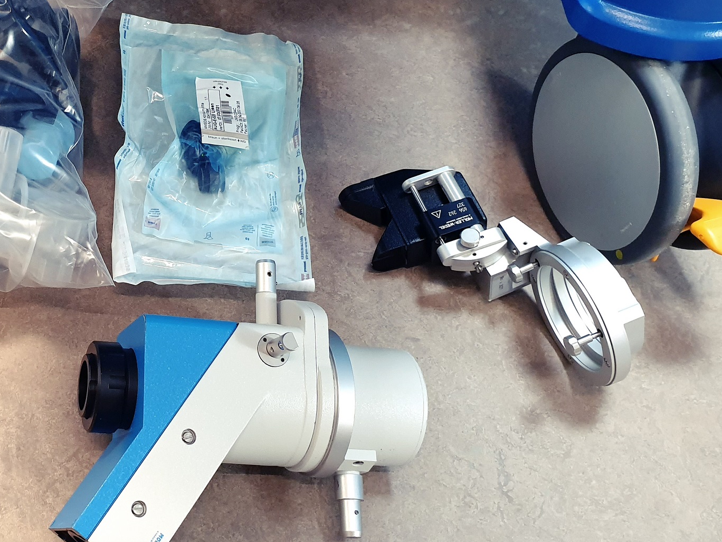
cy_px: 229
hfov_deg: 39.3
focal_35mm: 46
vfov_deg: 31.5
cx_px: 124
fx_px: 959
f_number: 2.4
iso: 320
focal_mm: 4.3
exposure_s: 1/33
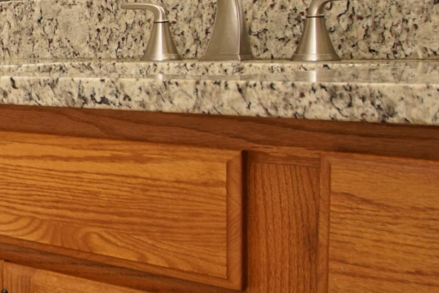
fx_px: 939
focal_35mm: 77
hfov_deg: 19.4
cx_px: -362
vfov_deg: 17.7
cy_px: 95
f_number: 4.5
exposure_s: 1/60
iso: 250
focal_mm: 12
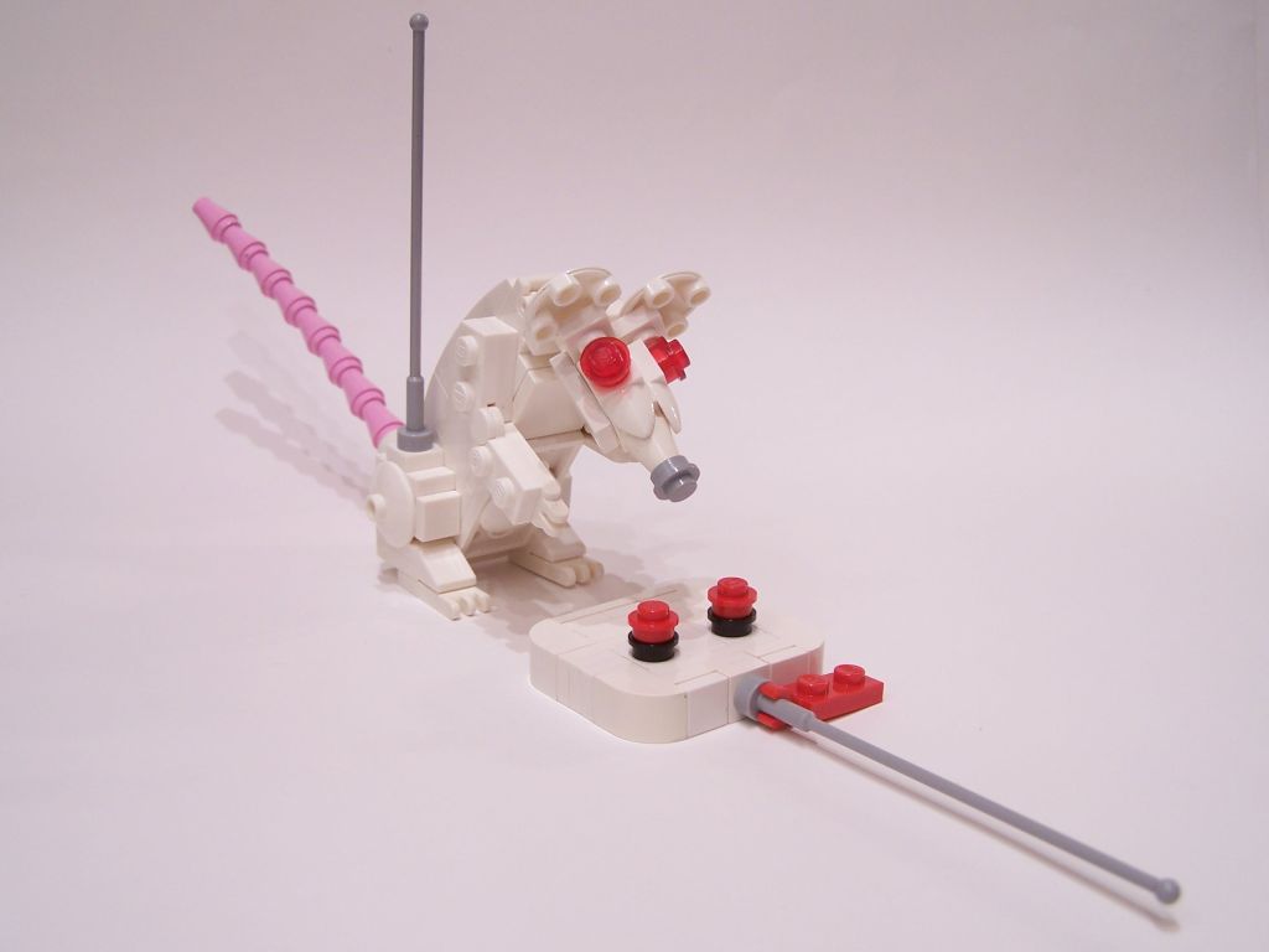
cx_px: 634
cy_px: 476
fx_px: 1576
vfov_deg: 33.6
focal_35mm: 43
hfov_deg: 43.9
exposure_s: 1/3
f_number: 3.2
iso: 80
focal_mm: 7.1
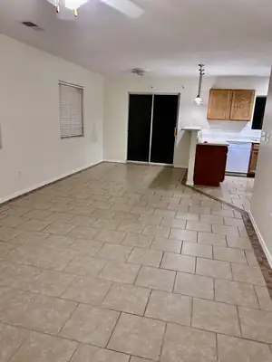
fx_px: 272
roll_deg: -1.7
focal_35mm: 26
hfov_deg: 53.1
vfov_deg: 67.3
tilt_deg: -15.3
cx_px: 136
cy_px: 181
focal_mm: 5.7
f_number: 1.5
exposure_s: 1/60
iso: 160
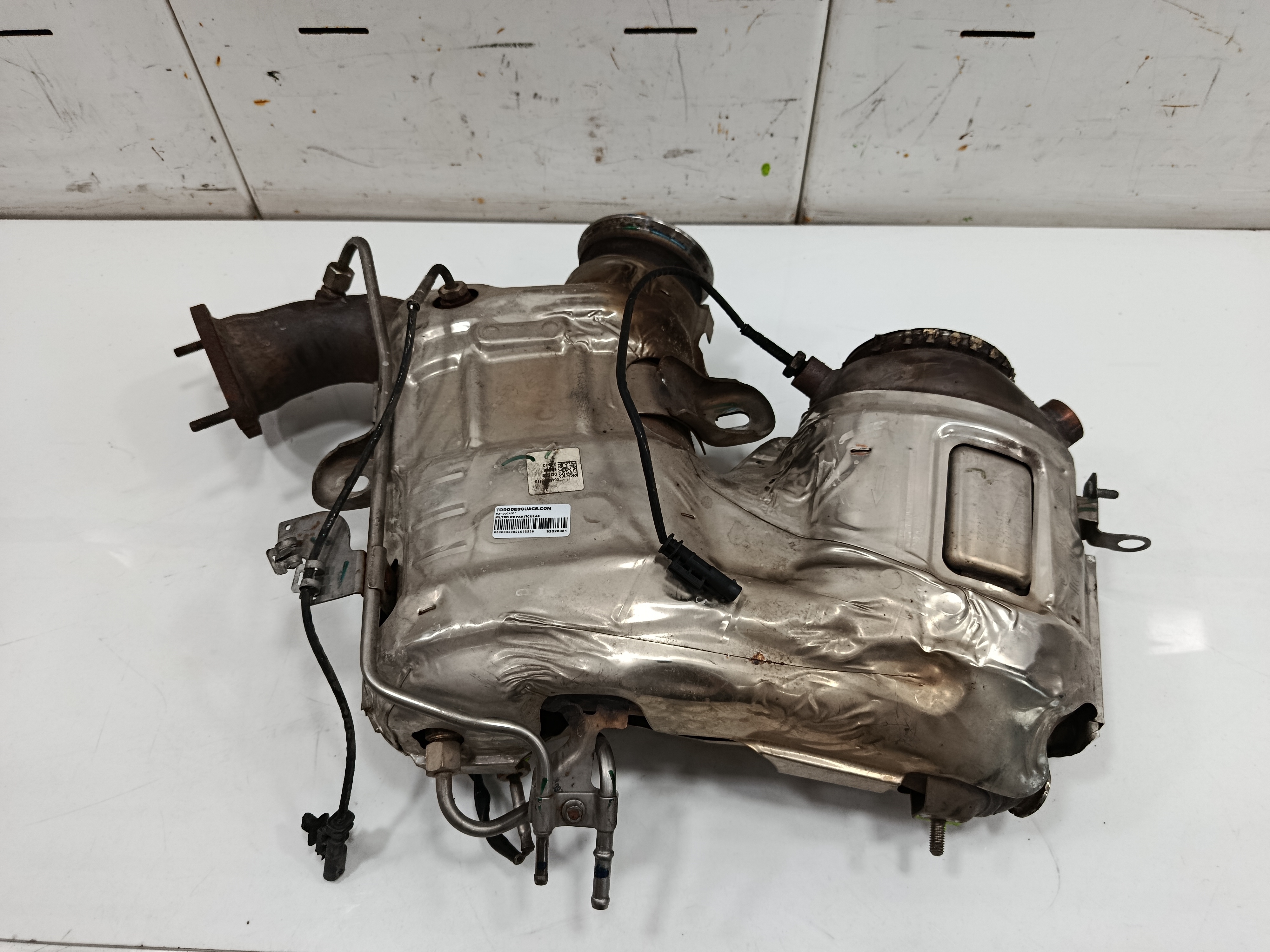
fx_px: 881
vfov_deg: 56.8
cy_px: 476
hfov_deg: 71.6
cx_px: 635
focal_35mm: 24
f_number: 1.7
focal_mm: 5.24
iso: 1010
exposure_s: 1/100
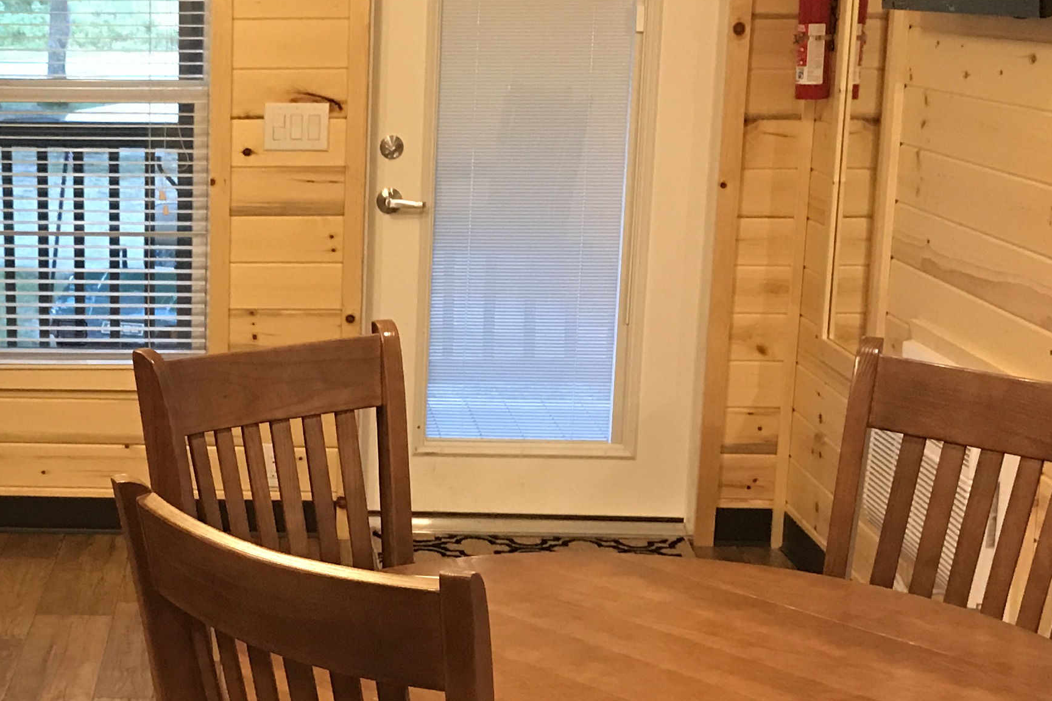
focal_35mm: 68
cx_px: 150
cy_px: 508
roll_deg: +0.1
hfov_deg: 28.7
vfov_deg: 19.9
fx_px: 1987
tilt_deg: -14.9
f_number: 1.8
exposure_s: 1/15
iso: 100
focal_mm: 3.99
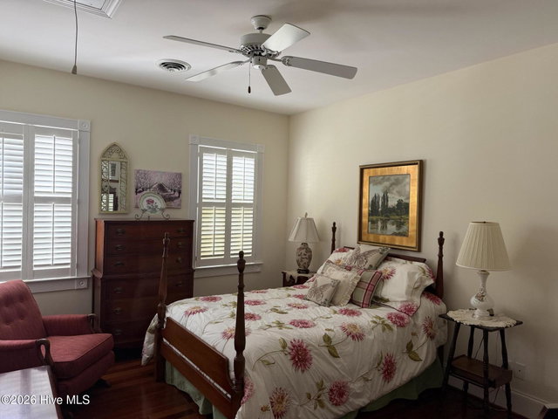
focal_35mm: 24
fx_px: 387
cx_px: 279
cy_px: 210
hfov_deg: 71.6
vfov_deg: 56.8
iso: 250
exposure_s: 1/60
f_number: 1.78
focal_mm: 6.76
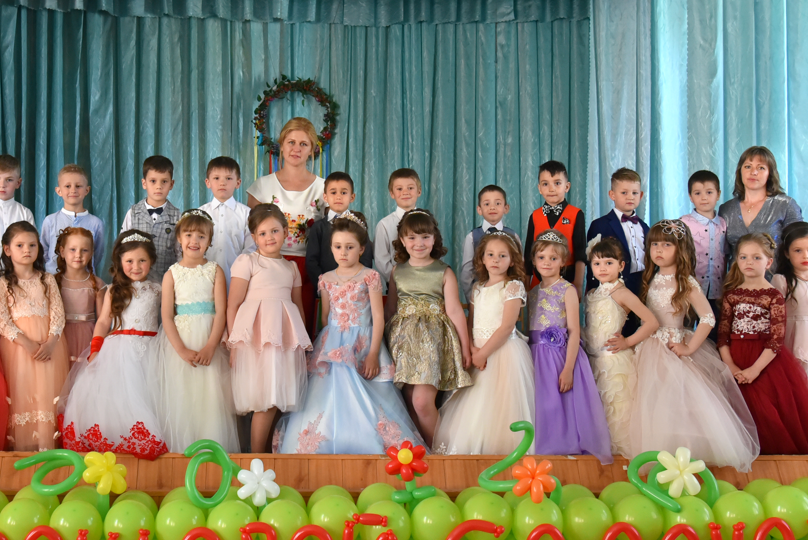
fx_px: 1235
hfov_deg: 36.0
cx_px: 302
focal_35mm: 55
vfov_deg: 24.6
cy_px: 223
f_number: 4
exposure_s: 1/160
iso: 2000
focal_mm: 31
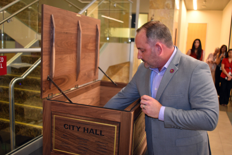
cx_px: 116
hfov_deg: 53.1
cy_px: 78
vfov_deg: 36.9
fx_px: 232
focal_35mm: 36
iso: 800
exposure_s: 1/80
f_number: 4.5
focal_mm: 24
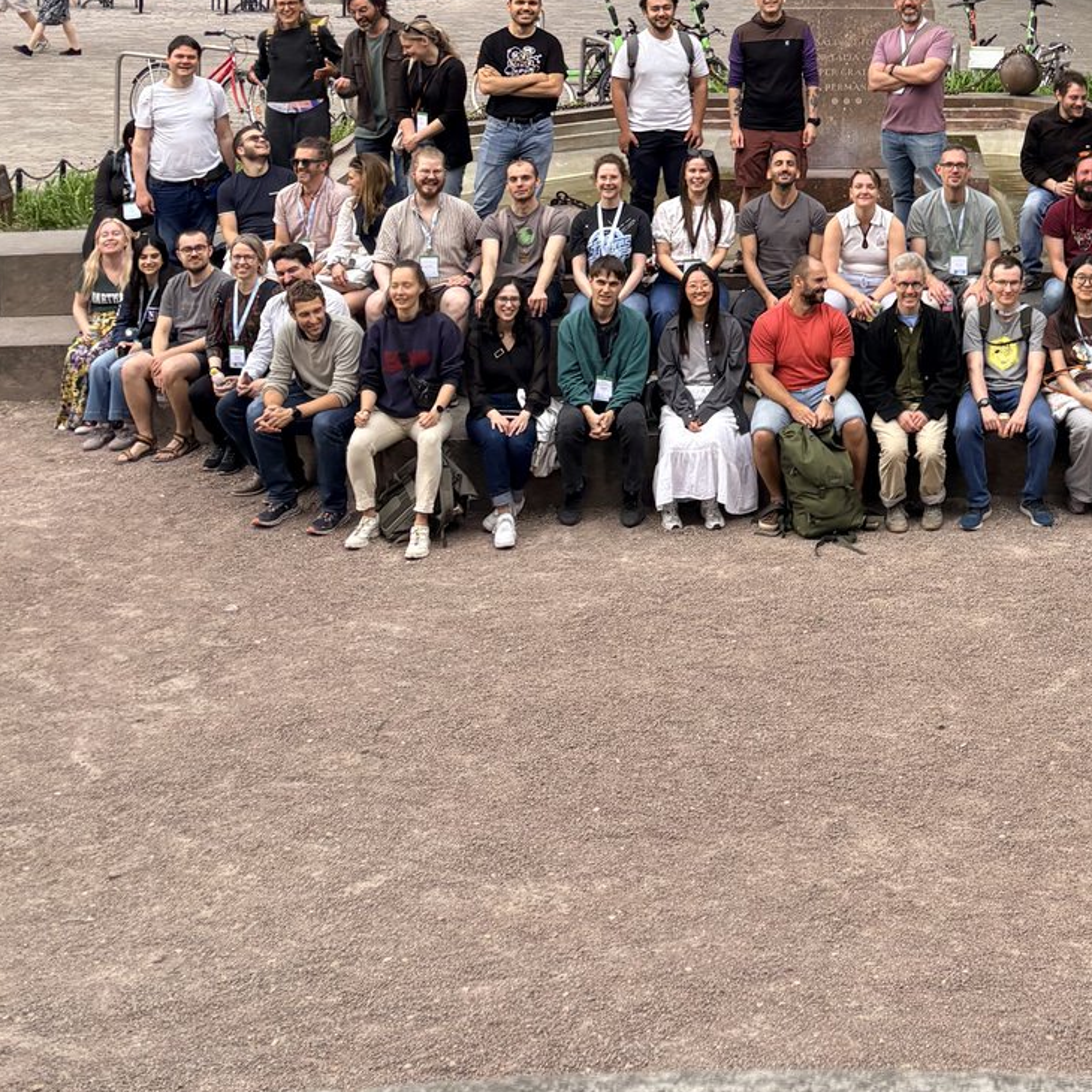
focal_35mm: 63
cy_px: -49
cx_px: 1070
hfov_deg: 26.0
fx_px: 2248
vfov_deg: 25.7
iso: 64
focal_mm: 5.96
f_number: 1.6
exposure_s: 1/345
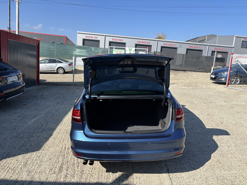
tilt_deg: -8.8
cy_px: 92
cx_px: 124
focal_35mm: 26
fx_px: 186
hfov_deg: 67.3
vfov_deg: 53.1
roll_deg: -5.1
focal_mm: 5.96
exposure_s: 1/2151
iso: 50
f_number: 1.6
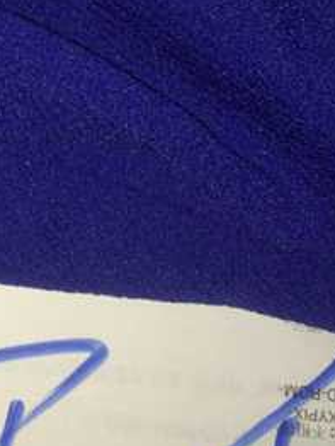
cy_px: -175
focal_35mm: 122
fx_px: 1572
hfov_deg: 11.8
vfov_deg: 15.2
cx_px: -117
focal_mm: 4.12
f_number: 2.2
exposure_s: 1/63
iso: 32
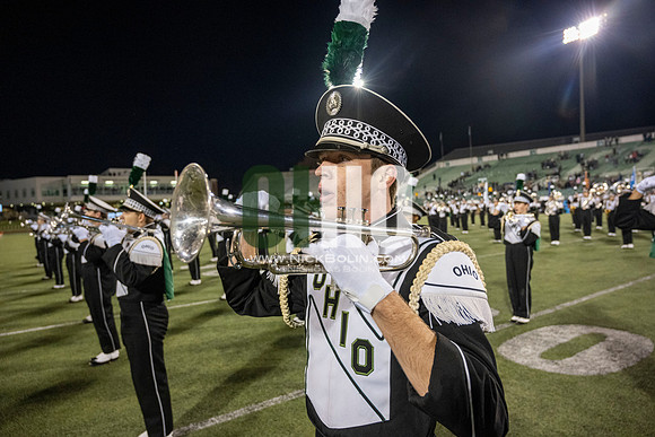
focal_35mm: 24
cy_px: 218
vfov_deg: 53.2
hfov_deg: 73.7
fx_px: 437
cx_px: 328
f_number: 4
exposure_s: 1/500
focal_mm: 24
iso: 2500
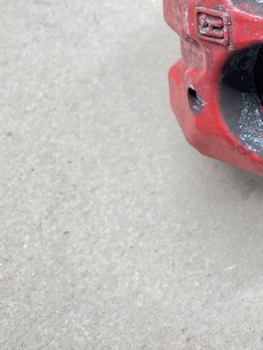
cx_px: 309
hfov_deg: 21.1
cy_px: -7
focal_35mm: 65
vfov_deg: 27.9
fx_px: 659
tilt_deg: -60.8
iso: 100
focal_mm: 4.2
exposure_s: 1/50
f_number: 1.6
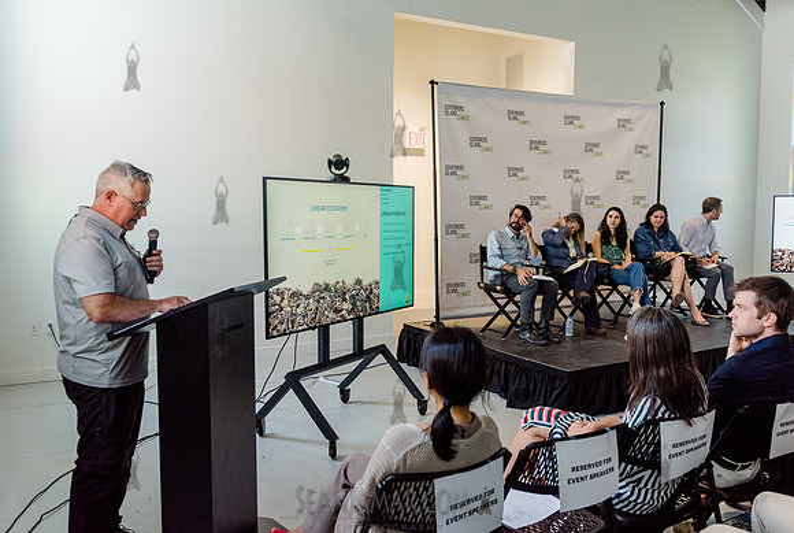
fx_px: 673
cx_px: 405
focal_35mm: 30
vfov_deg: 43.2
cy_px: 263
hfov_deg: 61.1
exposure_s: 1/400
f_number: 4
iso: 4000
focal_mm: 29
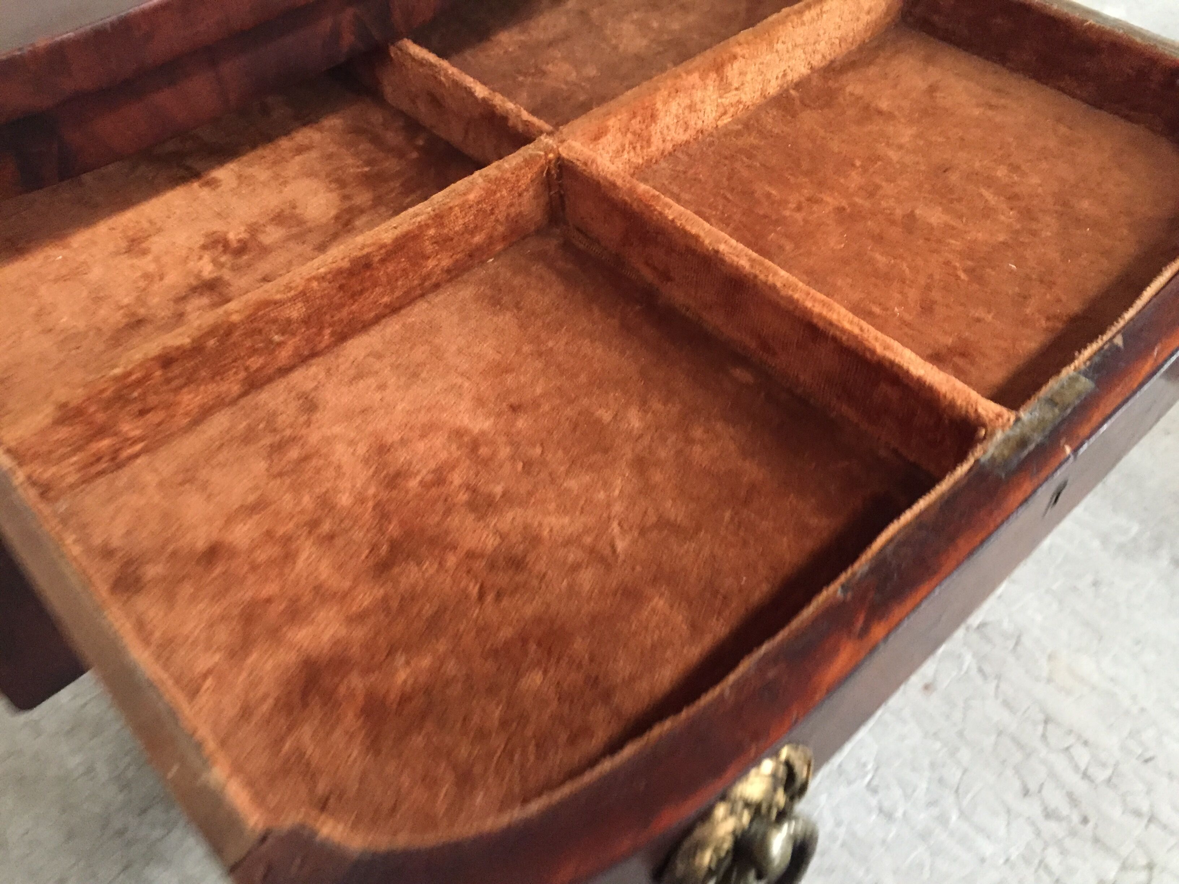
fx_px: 988
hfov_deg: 61.7
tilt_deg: -45.5
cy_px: 442
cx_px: 590
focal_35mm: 29
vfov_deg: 48.2
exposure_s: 1/17
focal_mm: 4.15
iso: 250
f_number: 2.2
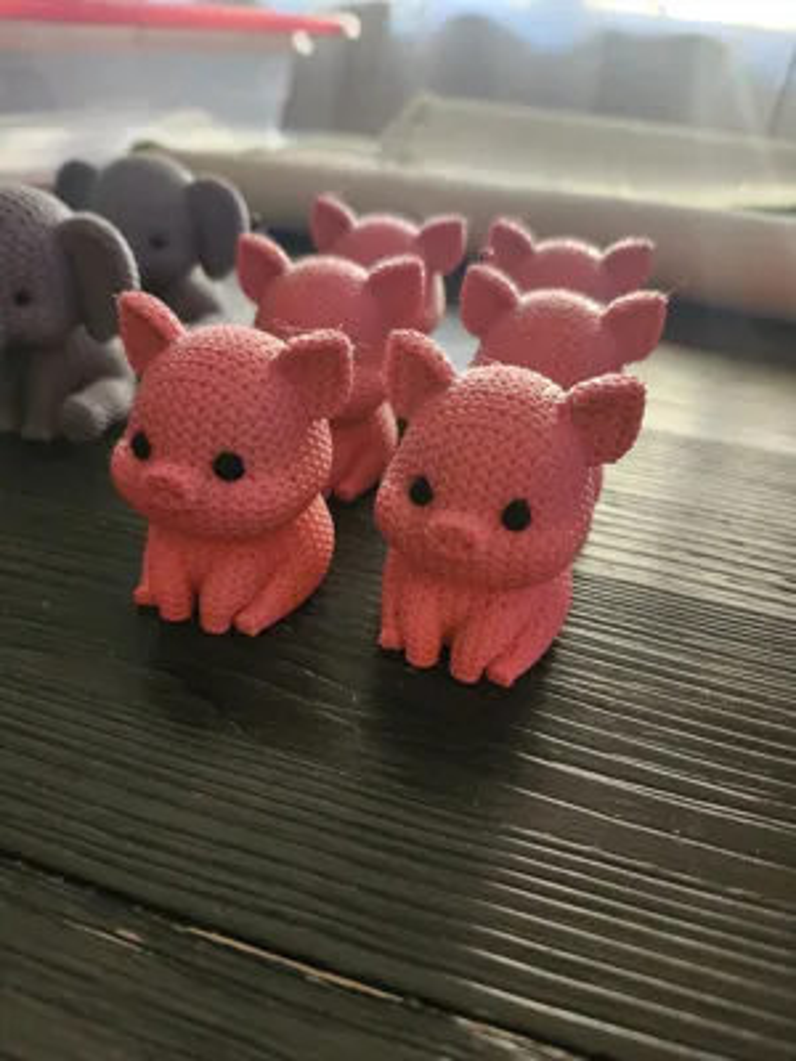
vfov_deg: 73.9
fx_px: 705
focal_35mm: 23
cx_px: 398
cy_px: 530
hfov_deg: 58.9
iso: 500
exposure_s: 1/24
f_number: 1.8
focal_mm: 5.54
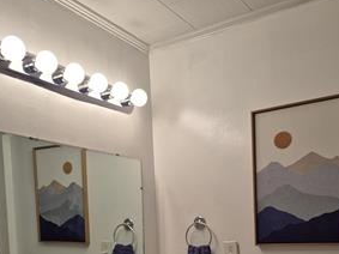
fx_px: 382
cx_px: 170
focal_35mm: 39
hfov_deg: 47.9
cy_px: 252
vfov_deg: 33.7
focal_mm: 5.4
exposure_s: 1/120
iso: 50
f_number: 1.8
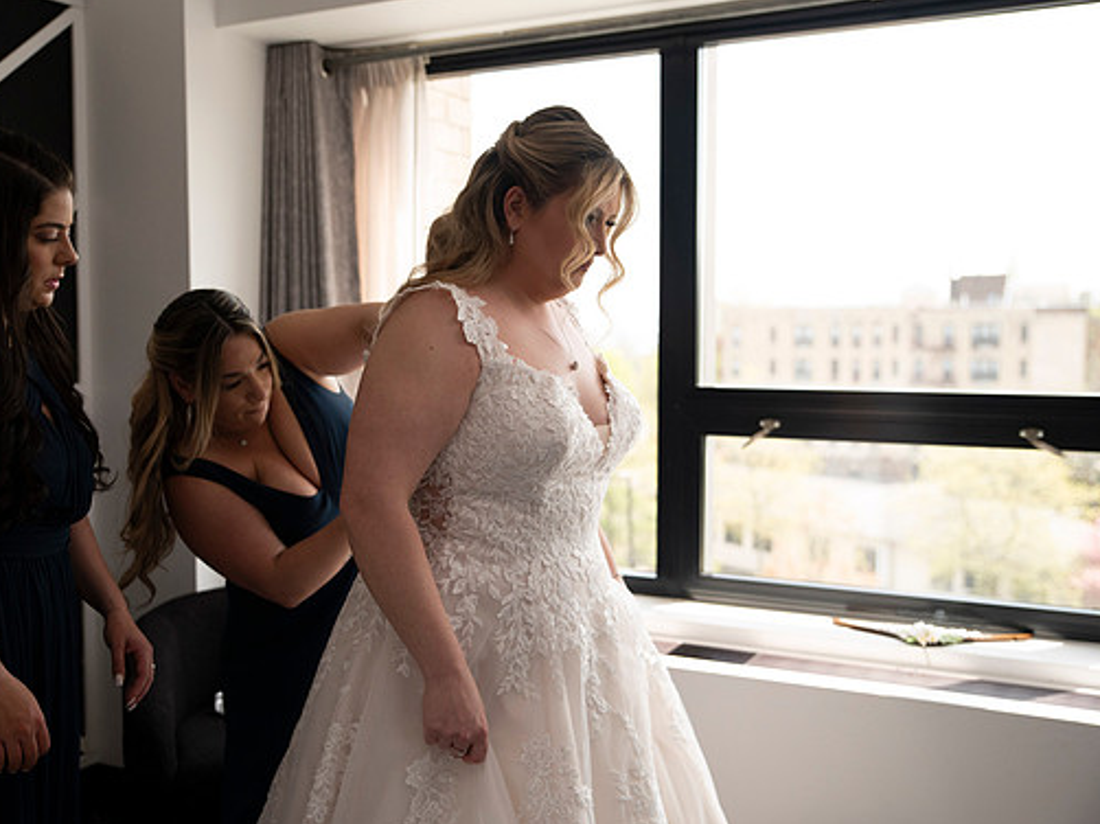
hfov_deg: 46.7
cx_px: 480
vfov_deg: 35.9
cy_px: 416
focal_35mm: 40
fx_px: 1270
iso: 1600
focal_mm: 36
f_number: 2.8
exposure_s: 1/1600
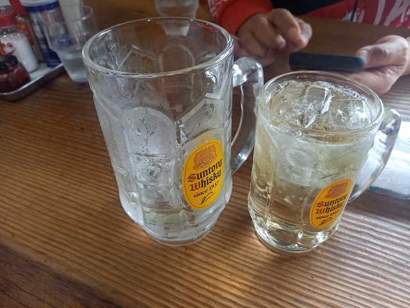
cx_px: 205
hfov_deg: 69.4
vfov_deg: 54.9
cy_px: 154
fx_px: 296
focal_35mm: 25
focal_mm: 4.65
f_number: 1.8
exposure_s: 1/50
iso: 320
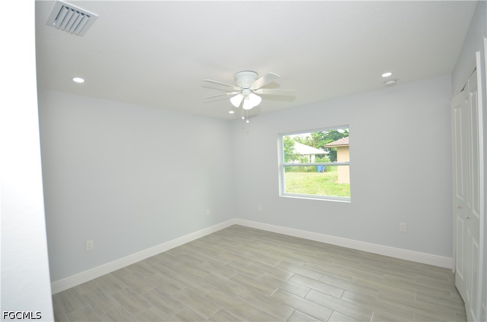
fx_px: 202
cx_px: 244
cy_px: 161
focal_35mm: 15
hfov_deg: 100.5
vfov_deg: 77.1
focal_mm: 10
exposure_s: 1/80
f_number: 4
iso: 200
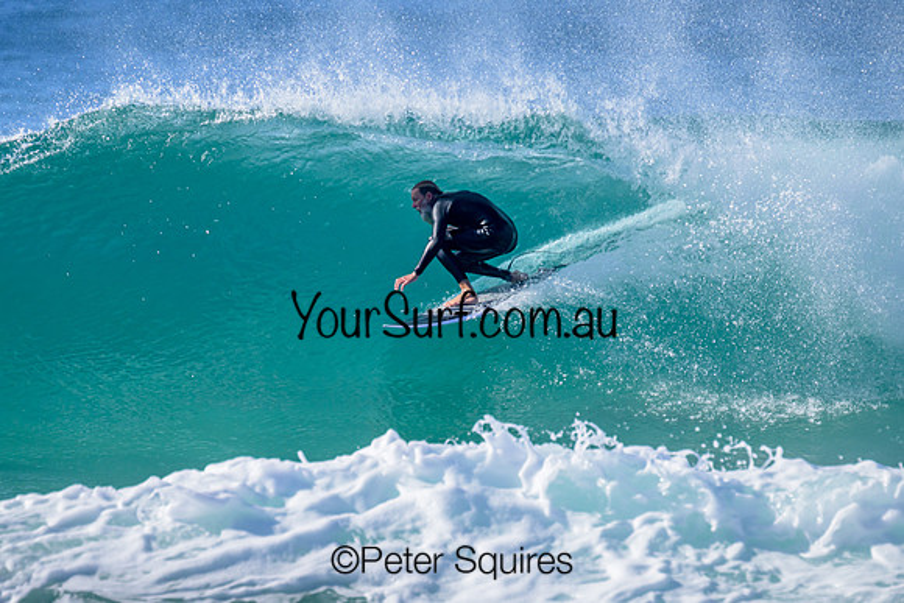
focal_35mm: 872
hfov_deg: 2.4
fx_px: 21902
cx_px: 406
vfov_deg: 1.6
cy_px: 334
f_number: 11
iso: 450
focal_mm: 640
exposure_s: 1/800
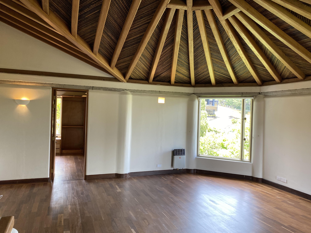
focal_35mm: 26
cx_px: 156
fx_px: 234
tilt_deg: -1.1
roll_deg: -1.2
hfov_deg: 67.3
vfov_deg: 53.1
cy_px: 116
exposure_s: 1/121
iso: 100
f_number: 1.8
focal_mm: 4.25
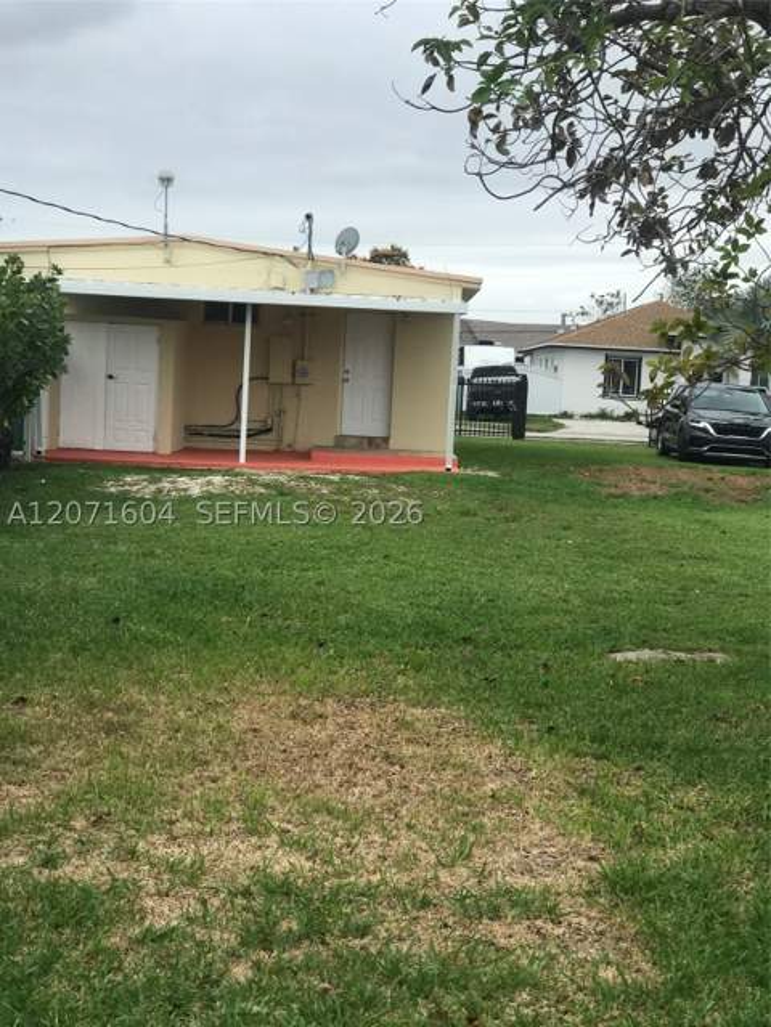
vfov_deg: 33.8
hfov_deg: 25.7
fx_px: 1693
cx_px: 386
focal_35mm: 57
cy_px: 514
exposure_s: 1/308
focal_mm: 6.6
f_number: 2.8
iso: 20
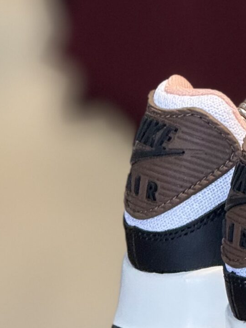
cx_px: 426
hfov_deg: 3.5
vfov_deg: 4.6
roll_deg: -1.2
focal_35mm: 427
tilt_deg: -14.6
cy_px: 252
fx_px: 4042
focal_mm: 15.66
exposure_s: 1/100
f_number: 2.8
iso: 200
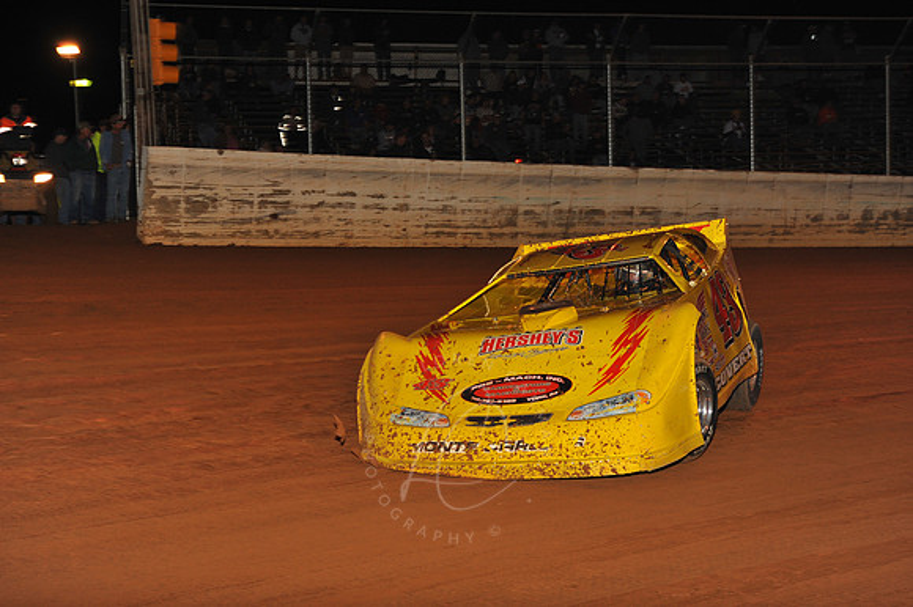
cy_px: 304
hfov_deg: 28.9
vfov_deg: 19.4
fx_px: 1774
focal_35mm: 70
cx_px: 456
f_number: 7.1
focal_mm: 70
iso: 800
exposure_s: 1/320
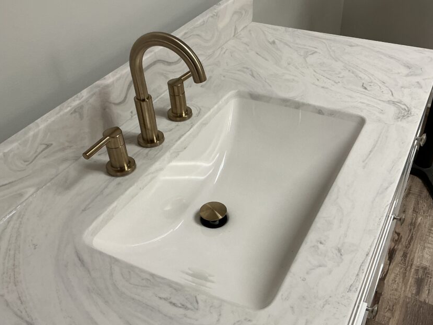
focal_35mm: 36
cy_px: 185
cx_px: 242
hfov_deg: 51.2
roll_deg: +2.6
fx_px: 450
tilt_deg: -40.1
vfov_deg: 39.6
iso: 100
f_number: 1.8
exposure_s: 1/60
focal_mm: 3
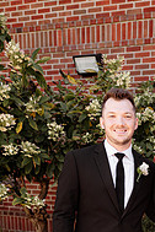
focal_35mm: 57
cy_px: 226
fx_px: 368
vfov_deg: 32.5
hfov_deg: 22.8
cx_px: 155
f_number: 2.2
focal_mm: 24
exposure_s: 1/500
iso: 125
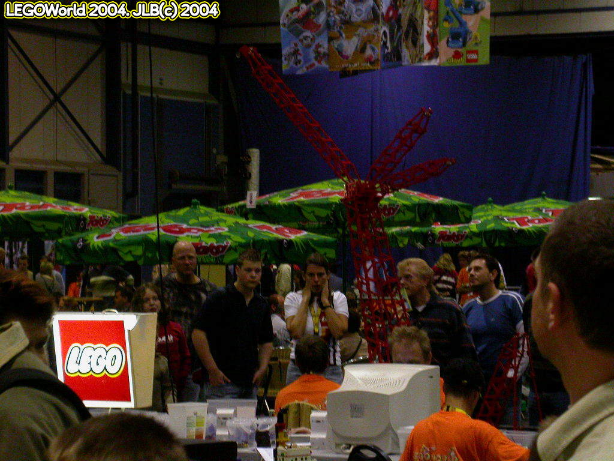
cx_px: 307
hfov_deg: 12.8
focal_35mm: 154
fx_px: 2732
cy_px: 230
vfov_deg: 9.6
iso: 400
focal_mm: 32
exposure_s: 1/30
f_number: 5.1
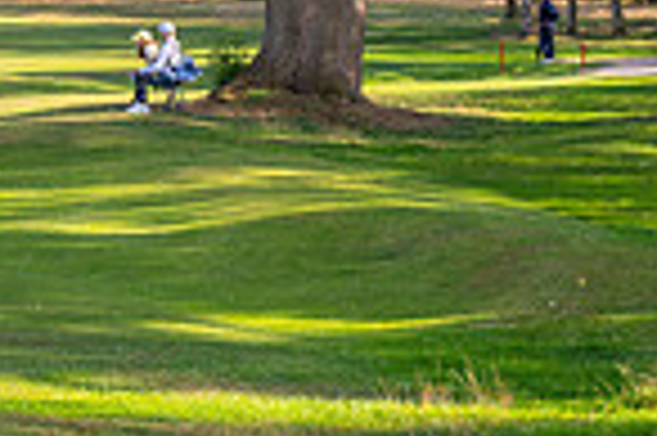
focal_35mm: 159
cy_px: -366
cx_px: -189
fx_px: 2898
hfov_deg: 12.5
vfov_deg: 8.3
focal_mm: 40
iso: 125
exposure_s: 1/250
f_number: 6.3
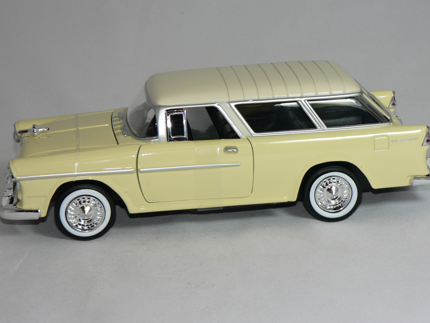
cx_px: 228
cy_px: 148
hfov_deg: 18.9
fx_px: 1292
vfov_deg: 14.2
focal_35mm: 104
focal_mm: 14.9
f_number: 3.2
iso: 80
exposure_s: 1/60
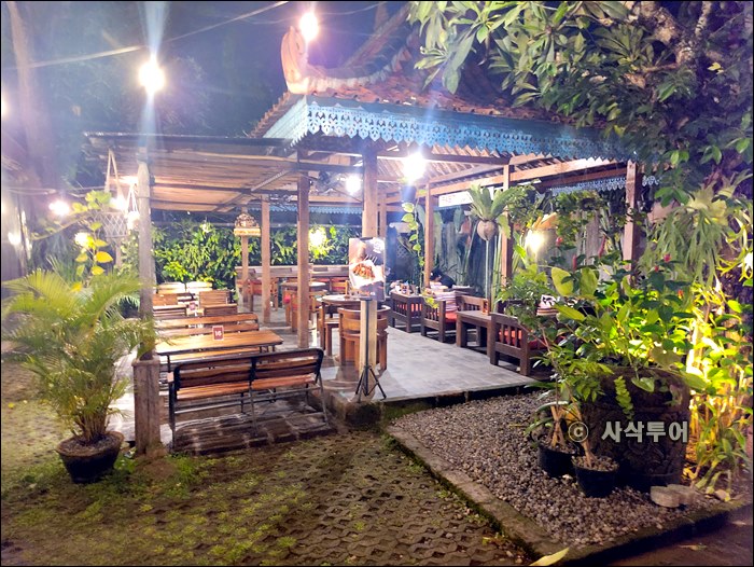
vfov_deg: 53.1
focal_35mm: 26
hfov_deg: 67.3
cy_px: 284
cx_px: 377
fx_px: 567
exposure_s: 1/10
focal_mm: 5
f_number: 1.8
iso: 2500
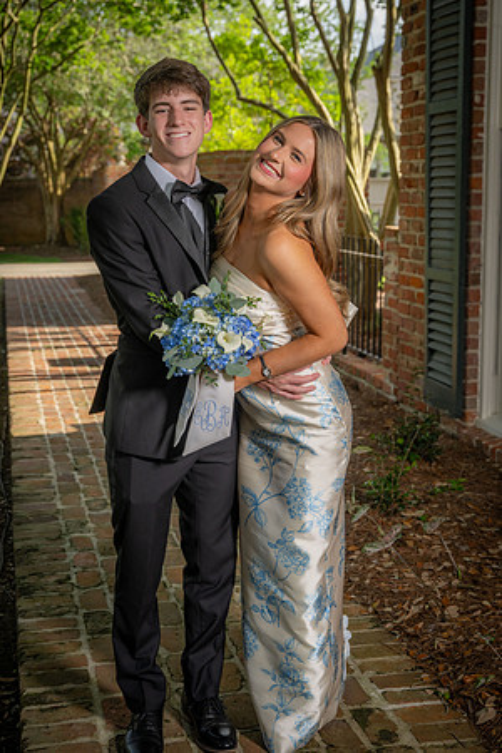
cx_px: 251
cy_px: 376
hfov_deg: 26.5
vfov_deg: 38.9
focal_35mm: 51
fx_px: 1067
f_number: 5.6
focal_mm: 51
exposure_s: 1/160
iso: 100
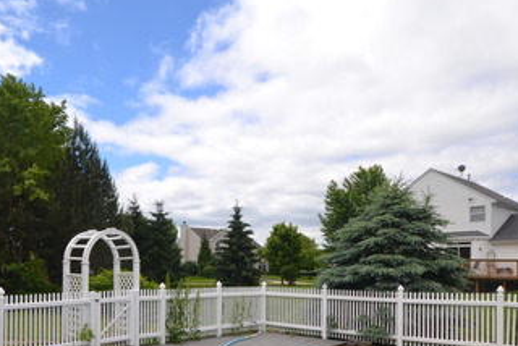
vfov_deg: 42.4
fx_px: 432
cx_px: 191
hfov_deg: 61.0
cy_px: 260
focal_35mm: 30
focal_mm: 10
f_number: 9
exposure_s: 1/200
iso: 100
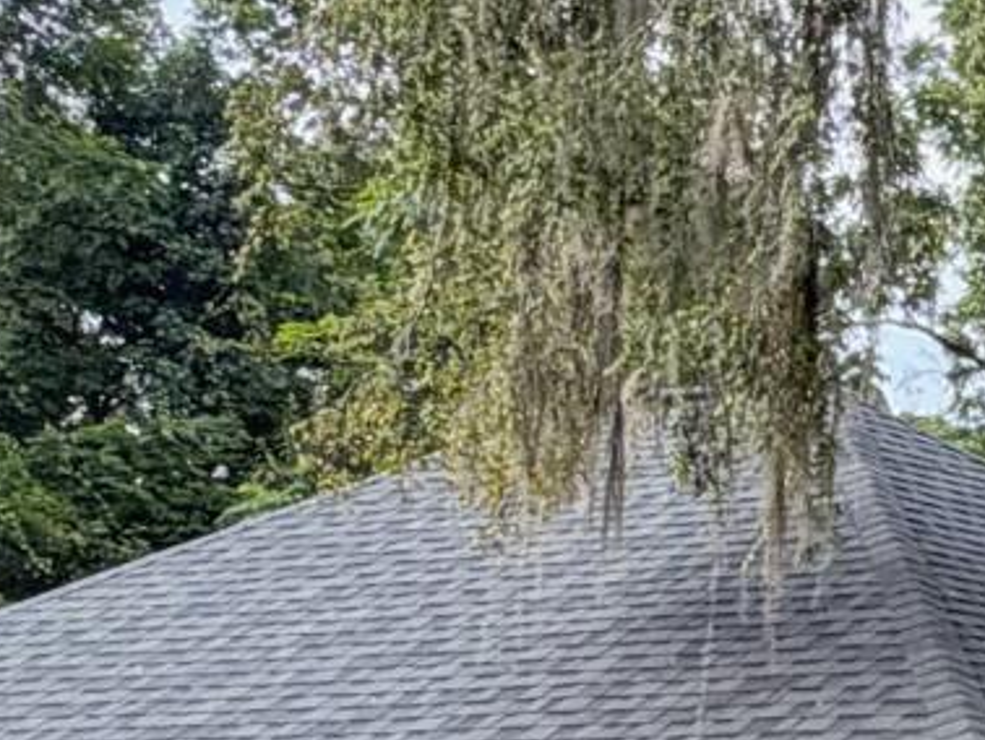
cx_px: 1866
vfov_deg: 13.2
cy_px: 717
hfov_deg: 15.0
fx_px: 3161
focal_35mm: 111
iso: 40
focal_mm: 2.22
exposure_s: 1/231
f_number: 2.2
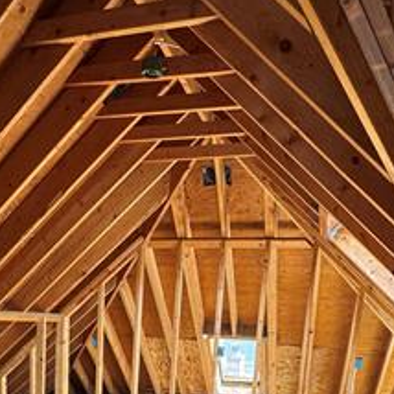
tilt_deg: -10.3
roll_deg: -3.7
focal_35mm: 37
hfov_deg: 44.5
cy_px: 404
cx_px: 142
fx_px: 476
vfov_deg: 39.1
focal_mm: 2.22
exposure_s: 1/99
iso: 320
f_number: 2.2
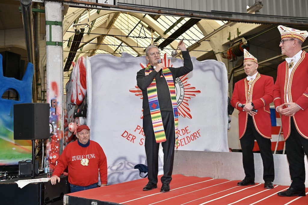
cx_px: 154
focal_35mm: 40
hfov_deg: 48.5
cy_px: 102
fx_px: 342
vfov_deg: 33.4
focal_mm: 40
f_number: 4.5
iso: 250
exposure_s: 1/60
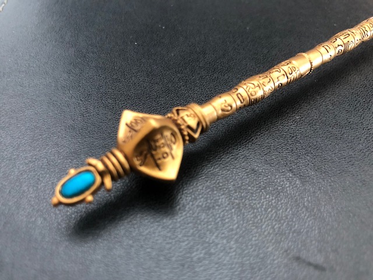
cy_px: 140
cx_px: 186
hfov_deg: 63.4
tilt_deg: -51.0
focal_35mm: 28
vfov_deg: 49.7
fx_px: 302
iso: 100
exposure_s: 1/12
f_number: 1.8
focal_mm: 4
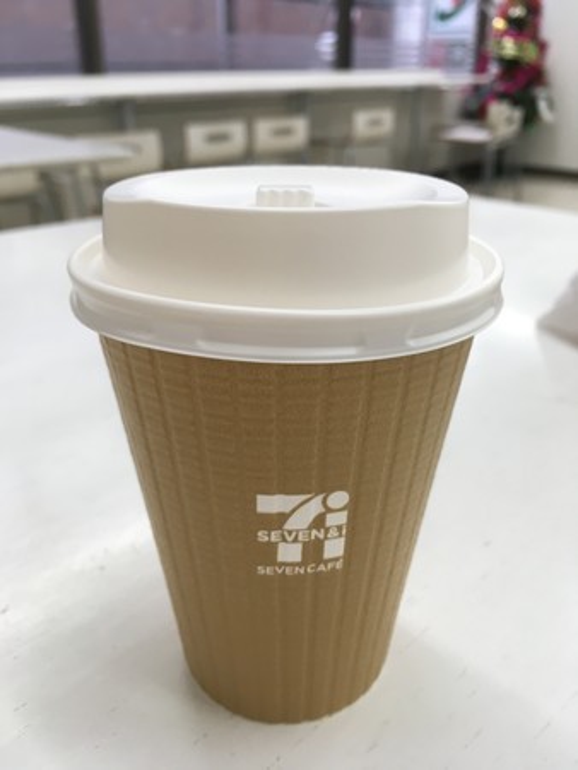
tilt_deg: -25.5
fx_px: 645
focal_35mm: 29
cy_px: 385
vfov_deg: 61.6
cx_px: 289
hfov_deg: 48.3
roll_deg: +0.3
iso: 25
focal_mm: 4.15
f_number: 2.2
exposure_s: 1/40
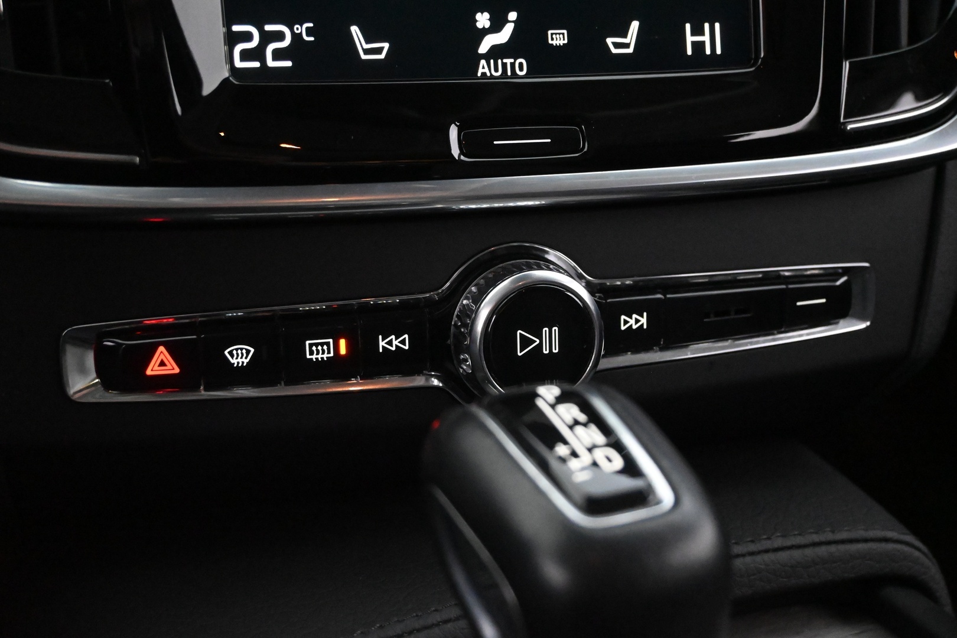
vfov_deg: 27.7
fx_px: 1296
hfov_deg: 40.5
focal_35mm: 49
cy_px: 319
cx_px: 478
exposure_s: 1/50
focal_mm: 32.5
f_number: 5
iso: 11400
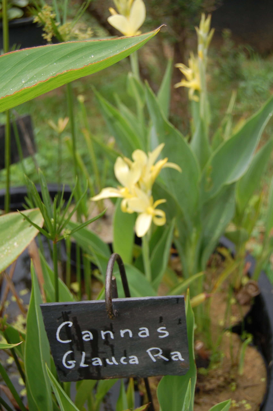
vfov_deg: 42.4
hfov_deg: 28.9
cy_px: 206
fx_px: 530
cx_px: 136
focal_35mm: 46
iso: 220
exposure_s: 1/125
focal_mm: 31
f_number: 5.6
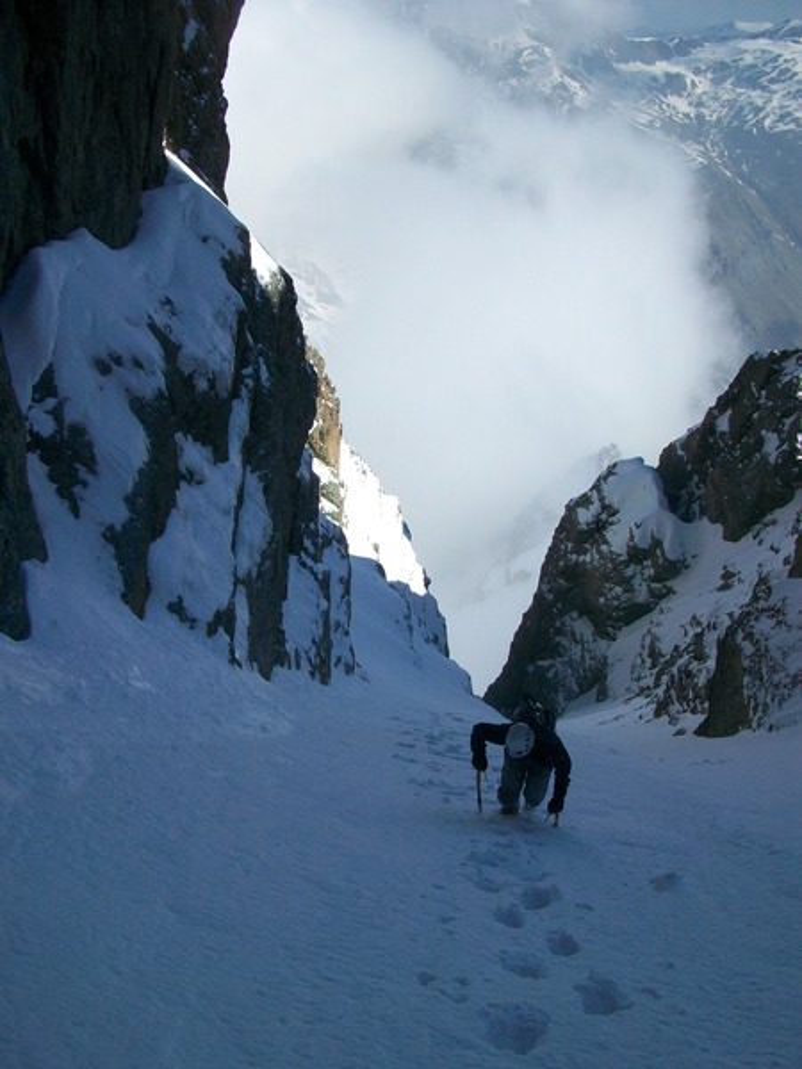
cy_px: 534
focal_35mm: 32
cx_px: 401
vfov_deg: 56.8
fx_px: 989
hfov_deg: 44.2
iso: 64
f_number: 5.5
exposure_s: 1/400
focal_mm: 5.7
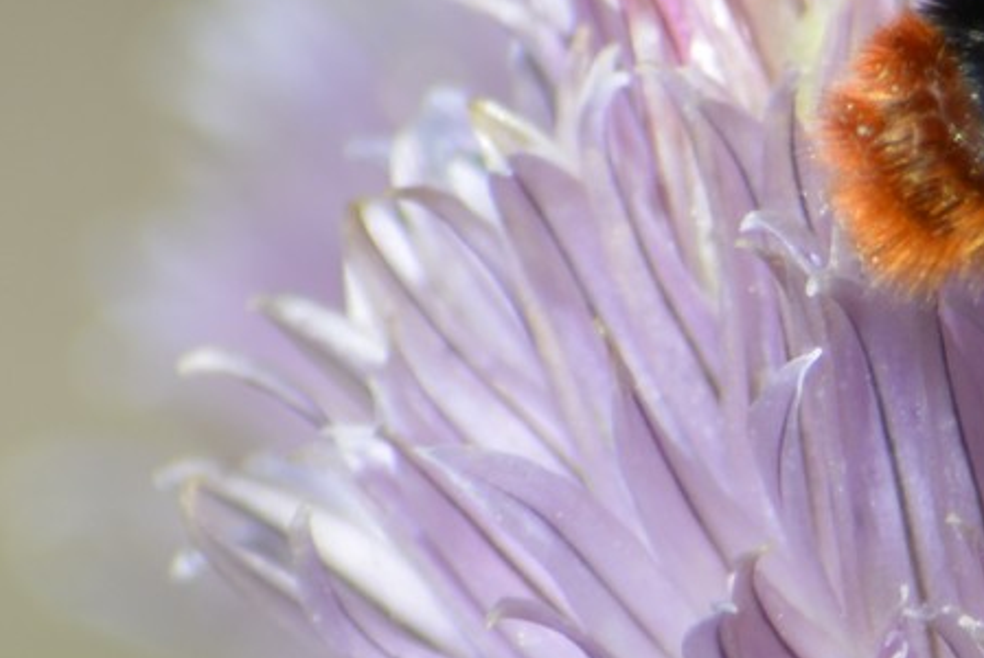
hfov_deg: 2.5
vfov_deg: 1.7
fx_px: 22782
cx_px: 1050
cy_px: 140
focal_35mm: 833
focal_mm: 260
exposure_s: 1/200
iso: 100
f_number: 8
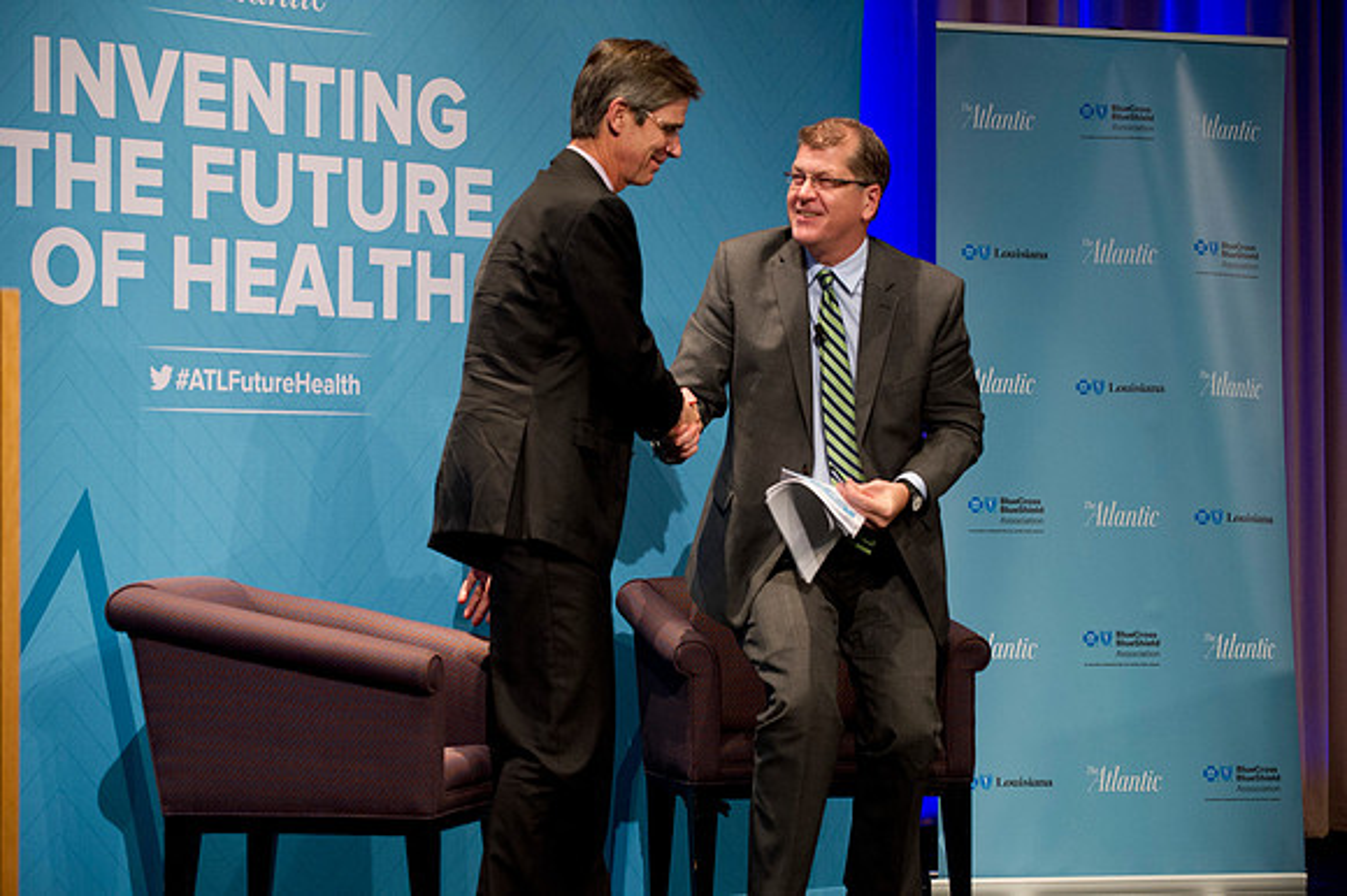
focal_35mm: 105
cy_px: 448
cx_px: 674
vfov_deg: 13.0
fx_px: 3926
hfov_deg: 19.5
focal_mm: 105
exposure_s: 1/160
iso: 2500
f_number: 3.5
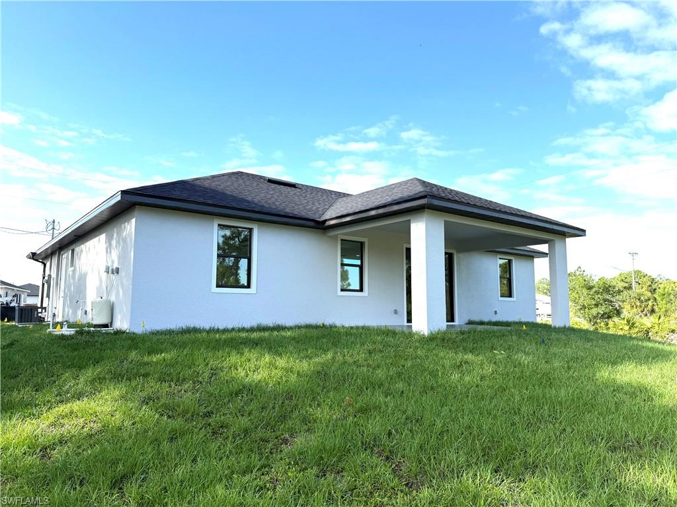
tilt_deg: +6.2
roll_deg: -0.3
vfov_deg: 56.8
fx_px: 469
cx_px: 338
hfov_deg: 71.6
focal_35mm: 24
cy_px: 254
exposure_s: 1/2703
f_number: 1.78
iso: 80
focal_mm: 6.76
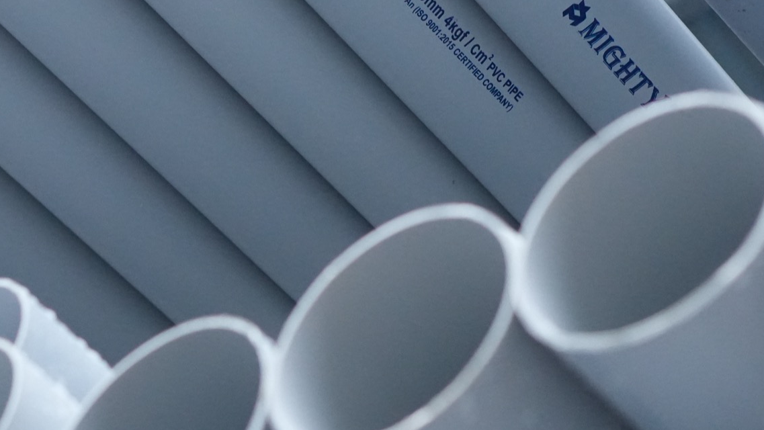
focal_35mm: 152
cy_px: 103
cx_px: 390
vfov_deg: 8.0
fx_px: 3080
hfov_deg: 14.1
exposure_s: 1/200
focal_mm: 50
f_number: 3.2
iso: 3200
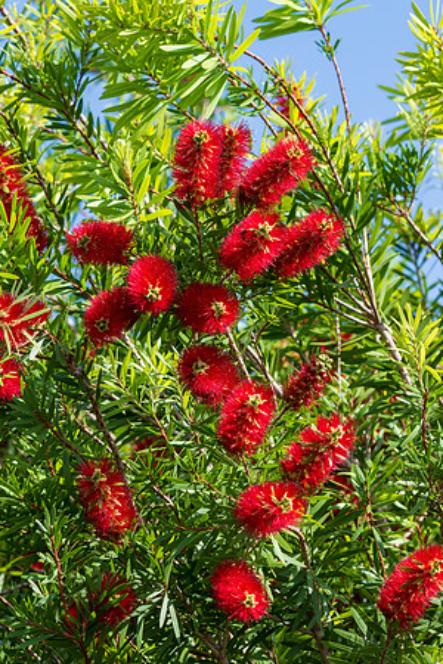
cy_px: 353
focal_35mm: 319
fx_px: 5890
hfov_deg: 4.3
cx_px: 170
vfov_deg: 6.5
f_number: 10
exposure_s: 1/2000
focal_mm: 200
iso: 2500
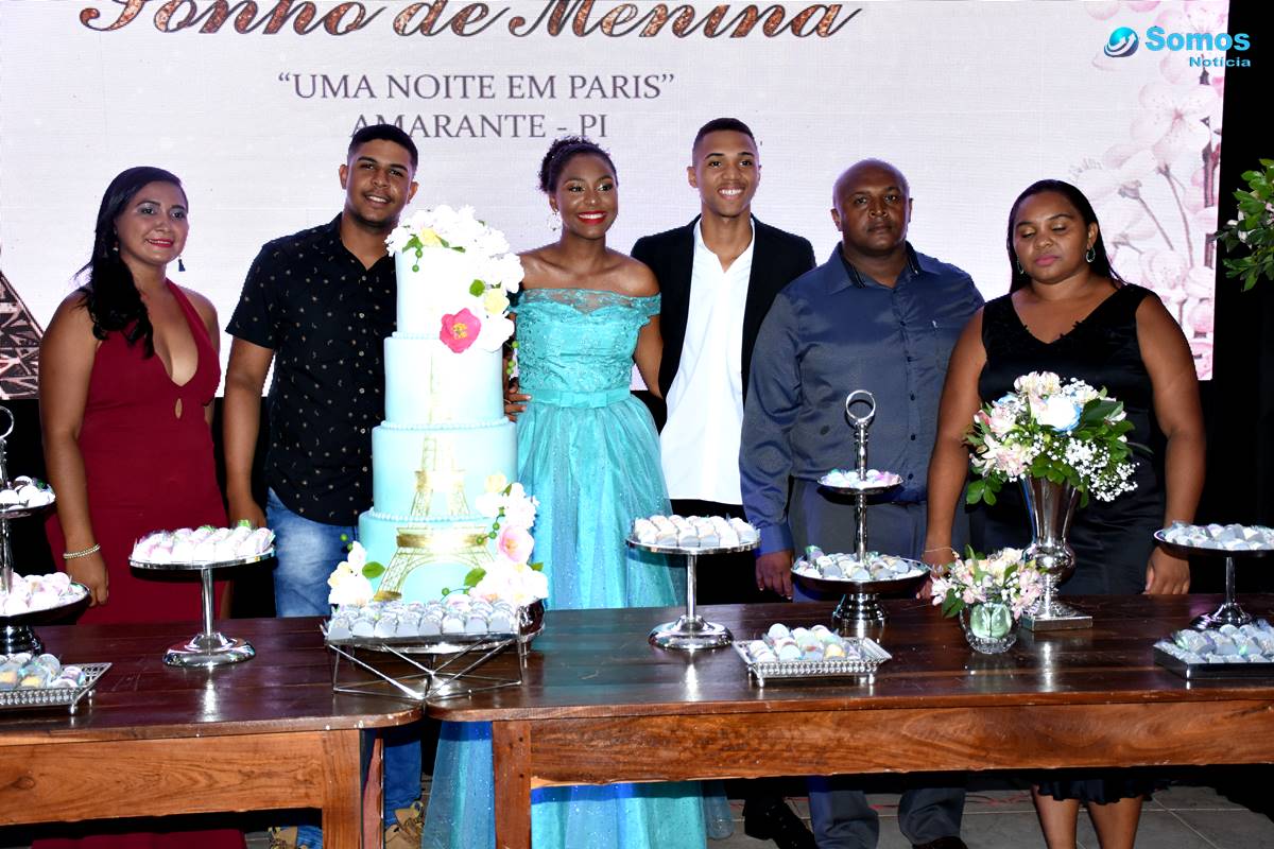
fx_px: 1699
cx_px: 637
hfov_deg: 41.1
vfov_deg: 28.1
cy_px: 424
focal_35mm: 48
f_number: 4
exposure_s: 1/80
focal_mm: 32
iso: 1250
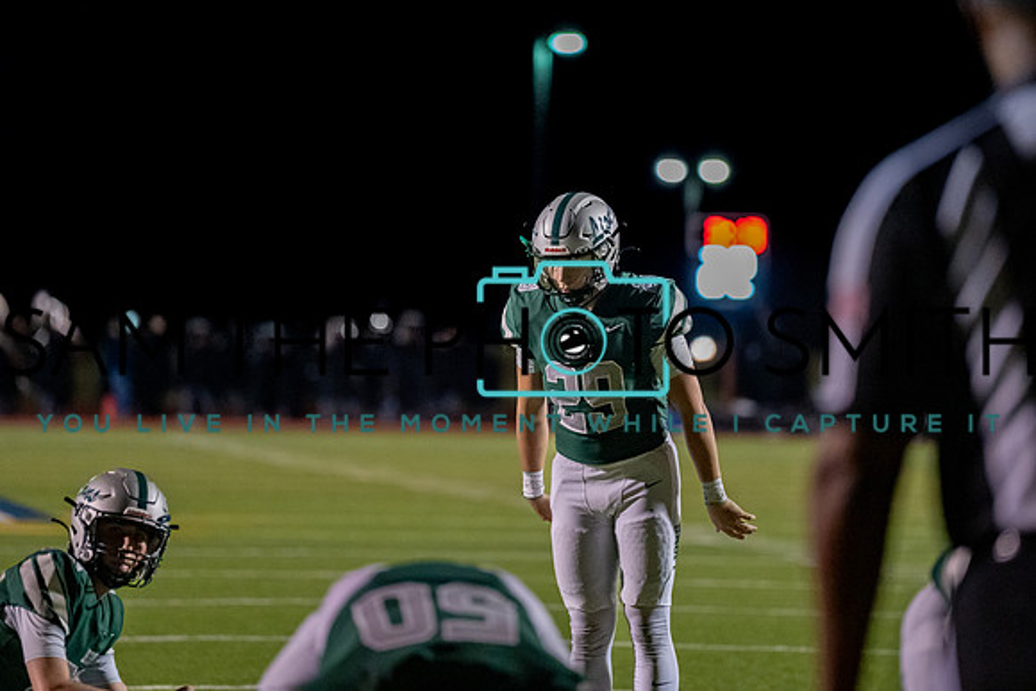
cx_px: 528
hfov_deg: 7.6
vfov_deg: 5.1
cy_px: 255
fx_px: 7831
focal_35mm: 272
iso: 10000
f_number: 2.8
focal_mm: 200
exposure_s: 1/1000
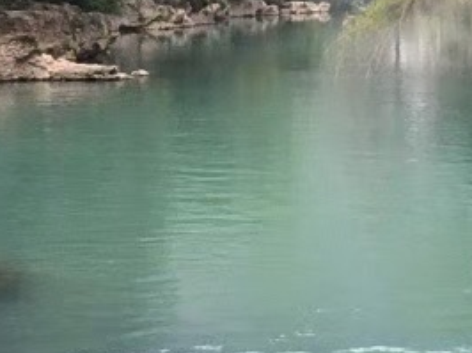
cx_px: 433
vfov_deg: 9.4
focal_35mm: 157
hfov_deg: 12.5
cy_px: 14
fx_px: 2139
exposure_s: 1/33
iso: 40
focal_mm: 4.15
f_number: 2.2
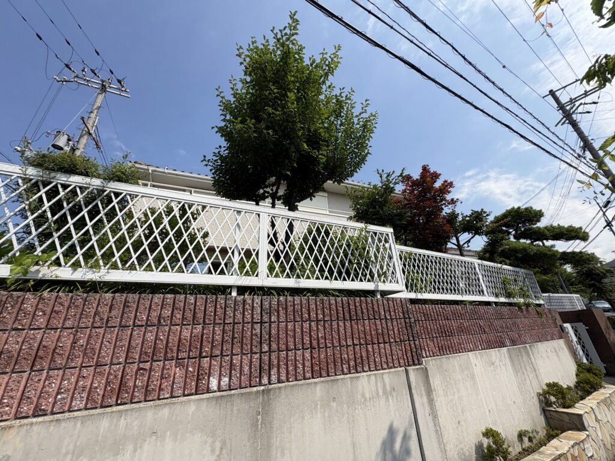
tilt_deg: +23.4
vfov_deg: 85.7
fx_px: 249
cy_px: 230
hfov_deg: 102.1
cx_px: 308
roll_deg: +4.3
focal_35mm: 14
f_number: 2.2
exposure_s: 1/2083
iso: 50
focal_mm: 2.22
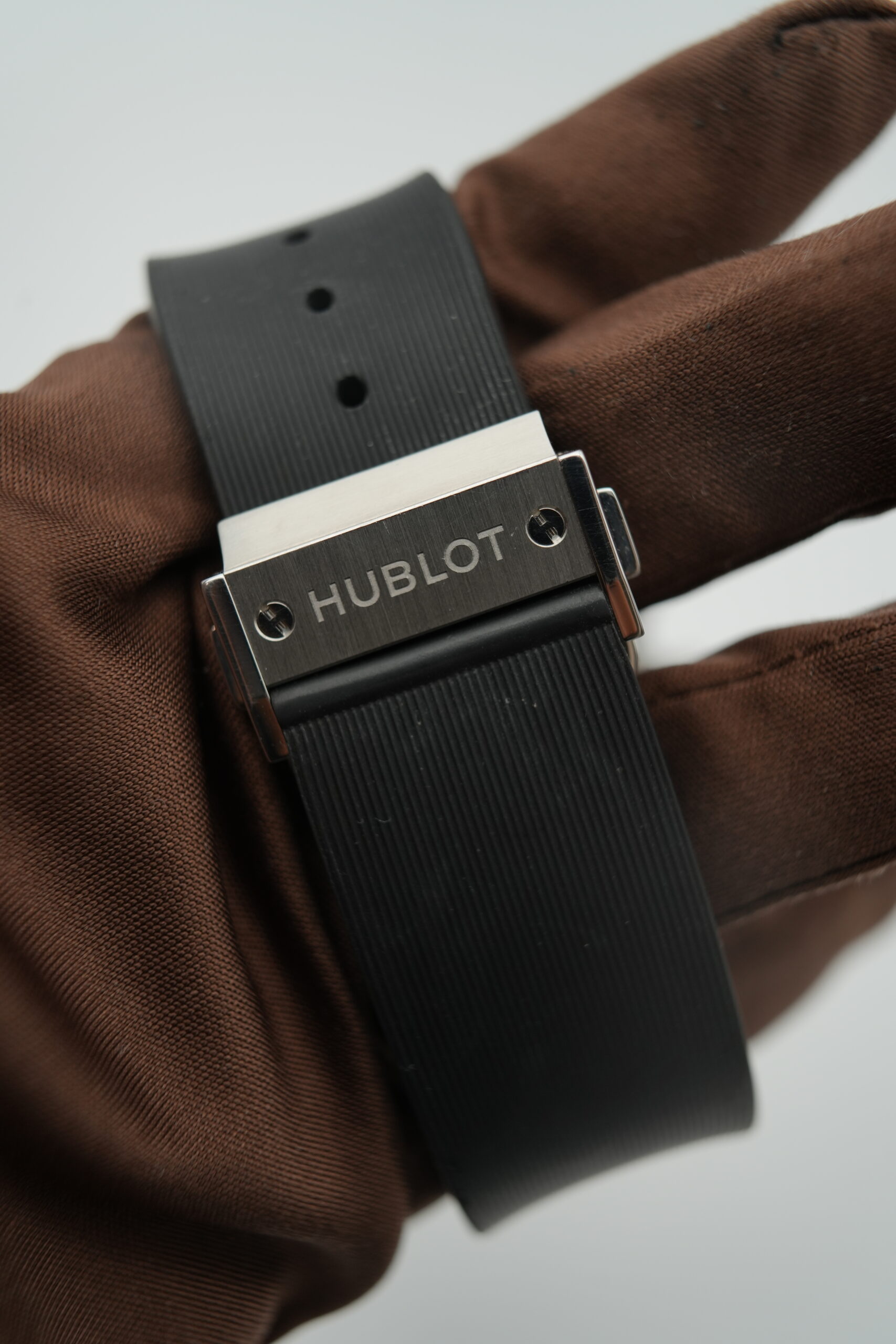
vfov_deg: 54.4
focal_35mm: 35
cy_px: 672
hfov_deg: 37.9
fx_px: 1306
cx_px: 448
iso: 400
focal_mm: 35
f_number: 5
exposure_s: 1/250
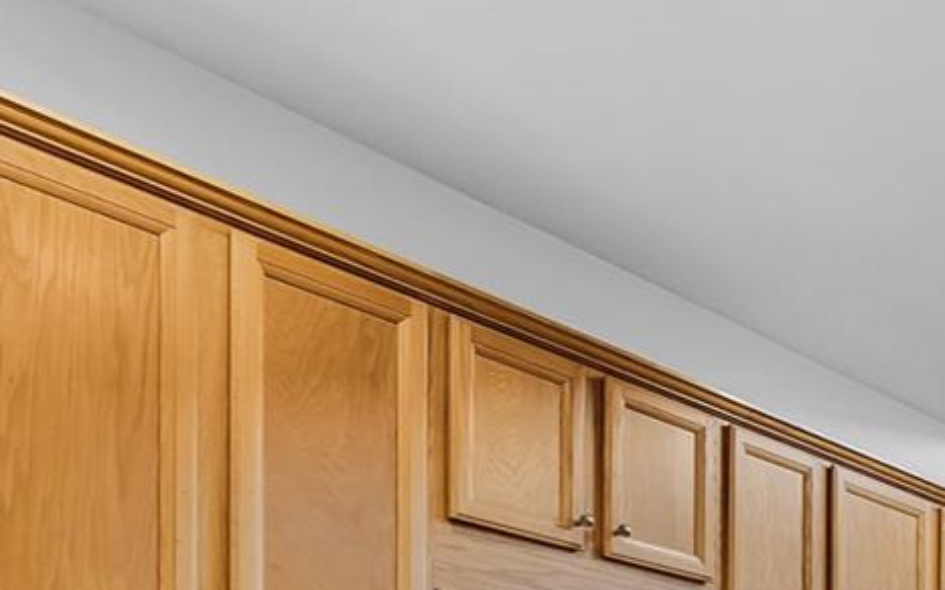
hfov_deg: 28.0
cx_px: 1314
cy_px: 923
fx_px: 1442
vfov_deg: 19.6
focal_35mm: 56
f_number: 8
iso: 1000
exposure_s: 1/40
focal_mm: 16
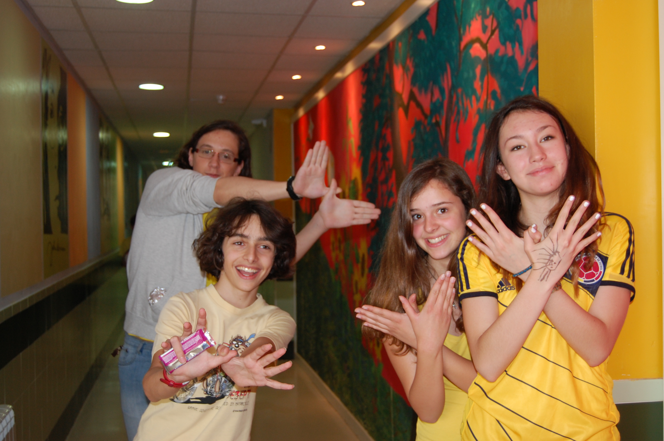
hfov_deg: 42.4
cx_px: 332
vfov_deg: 28.9
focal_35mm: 46
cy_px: 220
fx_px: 857
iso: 400
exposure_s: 1/60
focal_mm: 31
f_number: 4.5
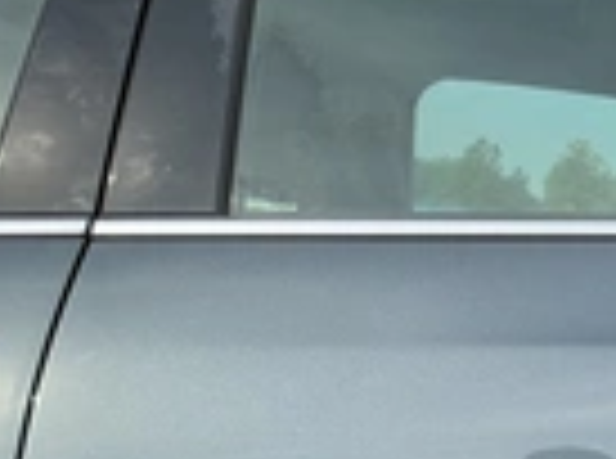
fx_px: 1455
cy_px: 644
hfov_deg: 22.9
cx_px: 620
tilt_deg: -13.5
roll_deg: -1.9
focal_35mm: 82
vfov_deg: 16.6
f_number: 1.8
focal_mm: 3
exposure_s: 1/728
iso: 25
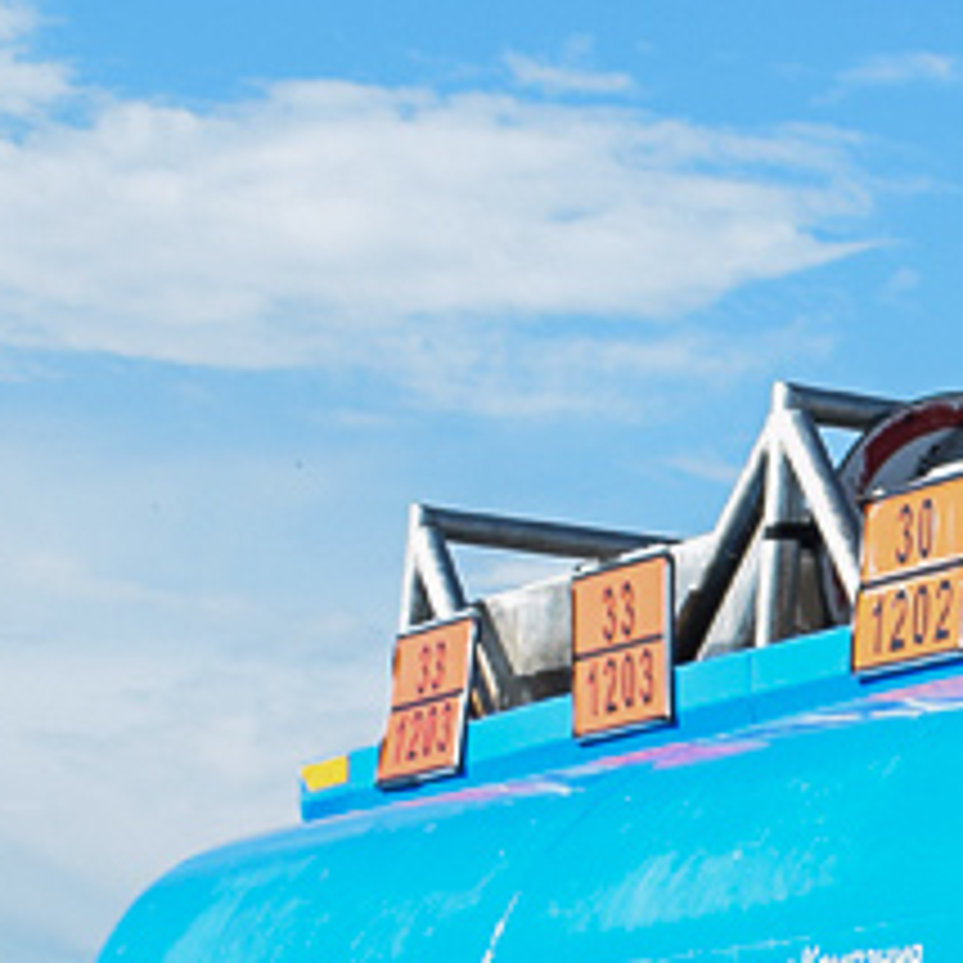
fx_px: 4941
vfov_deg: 10.8
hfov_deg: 10.0
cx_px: 2164
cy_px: 1287
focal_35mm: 157
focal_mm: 22
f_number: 5.6
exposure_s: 1/320
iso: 100
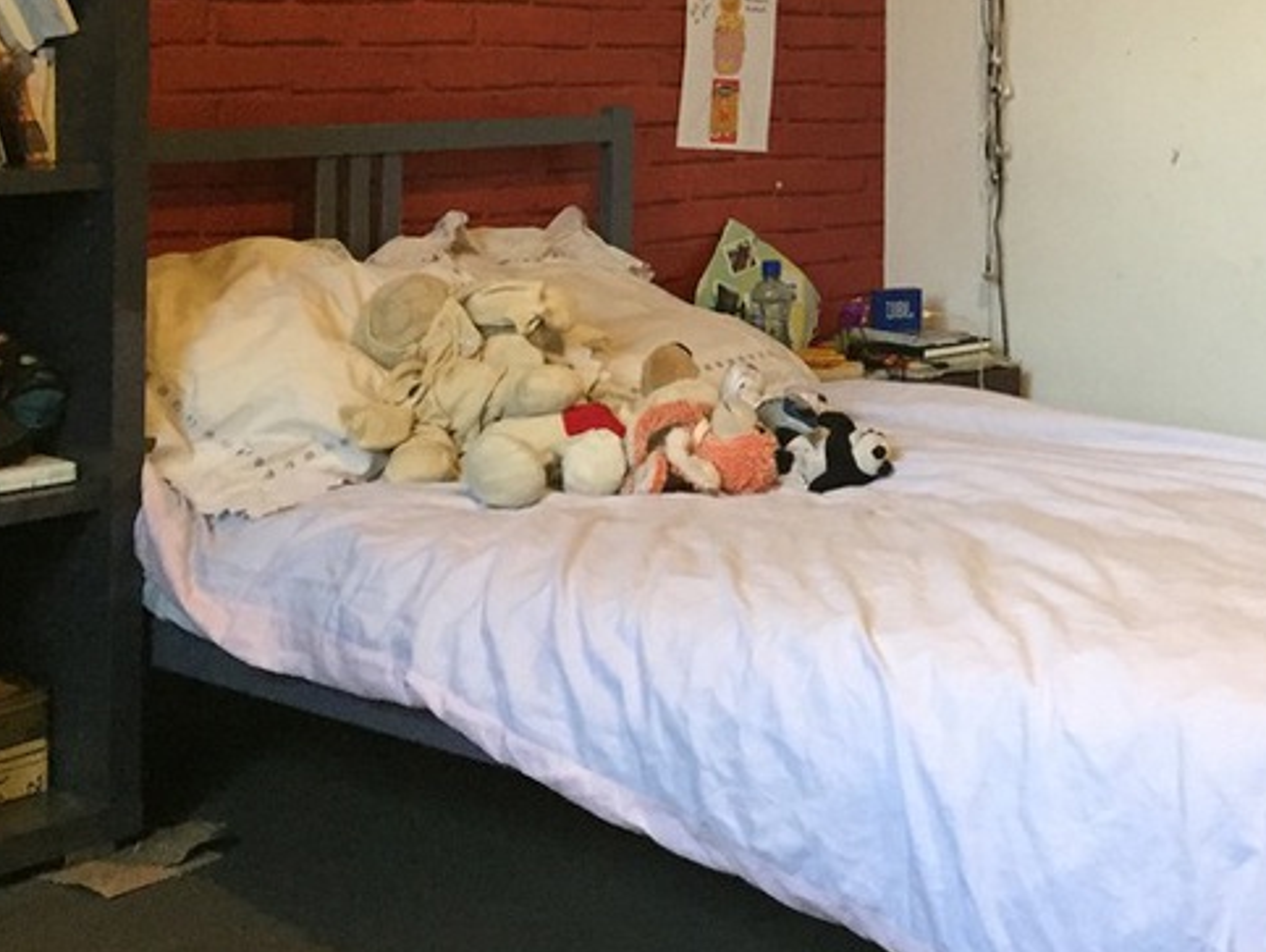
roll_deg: -0.6
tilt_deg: -0.3
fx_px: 2196
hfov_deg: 30.7
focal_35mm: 60
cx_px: 1148
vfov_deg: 23.5
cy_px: 10
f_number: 2.2
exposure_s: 1/25
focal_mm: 4.15
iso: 250
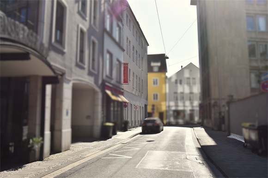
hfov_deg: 60.3
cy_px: 89
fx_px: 231
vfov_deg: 42.3
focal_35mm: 31
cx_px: 134
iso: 180
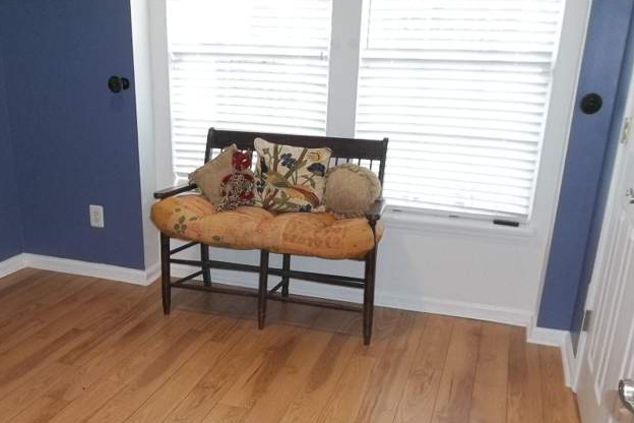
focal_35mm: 36
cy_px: 298
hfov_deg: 52.8
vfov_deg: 36.3
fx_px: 634
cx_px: 261
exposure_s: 1/30
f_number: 3.5
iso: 160
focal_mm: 4.9
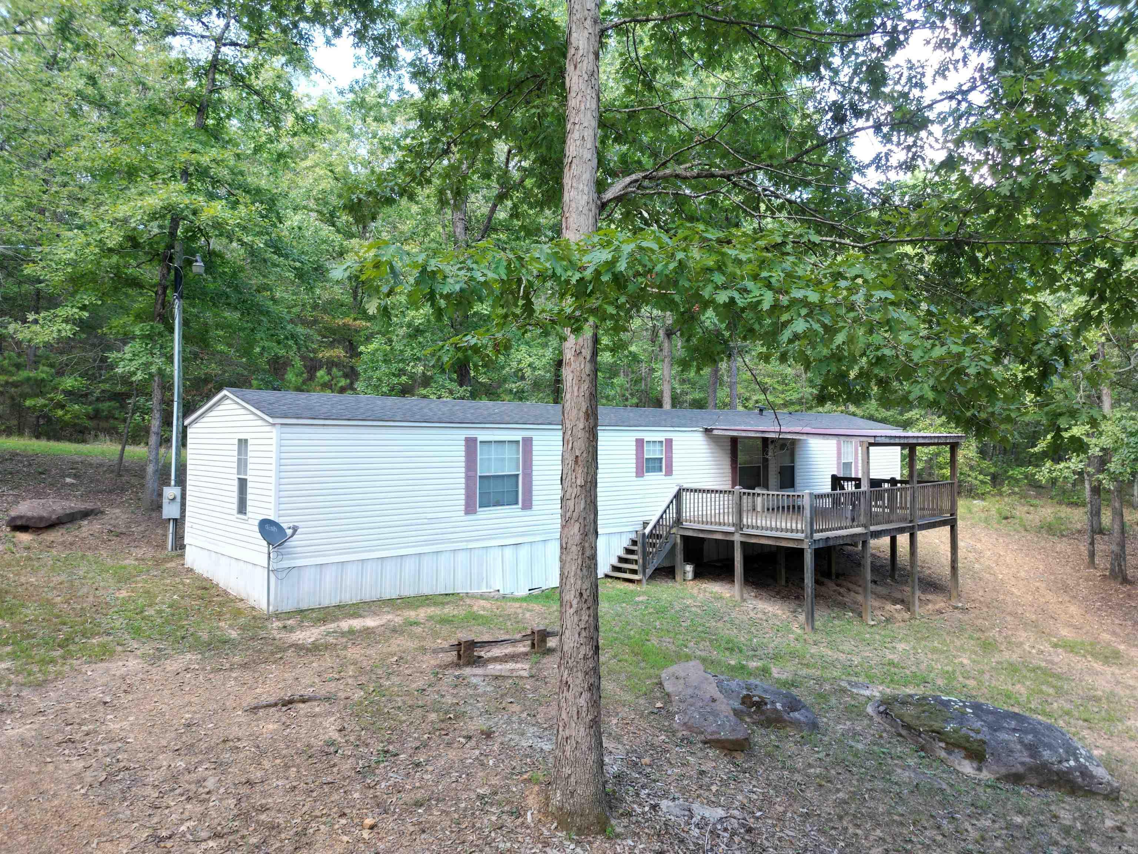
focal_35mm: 24
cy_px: 427
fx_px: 789
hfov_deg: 71.6
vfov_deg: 56.8
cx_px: 569
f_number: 1.7
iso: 140
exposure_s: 1/160
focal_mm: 6.72
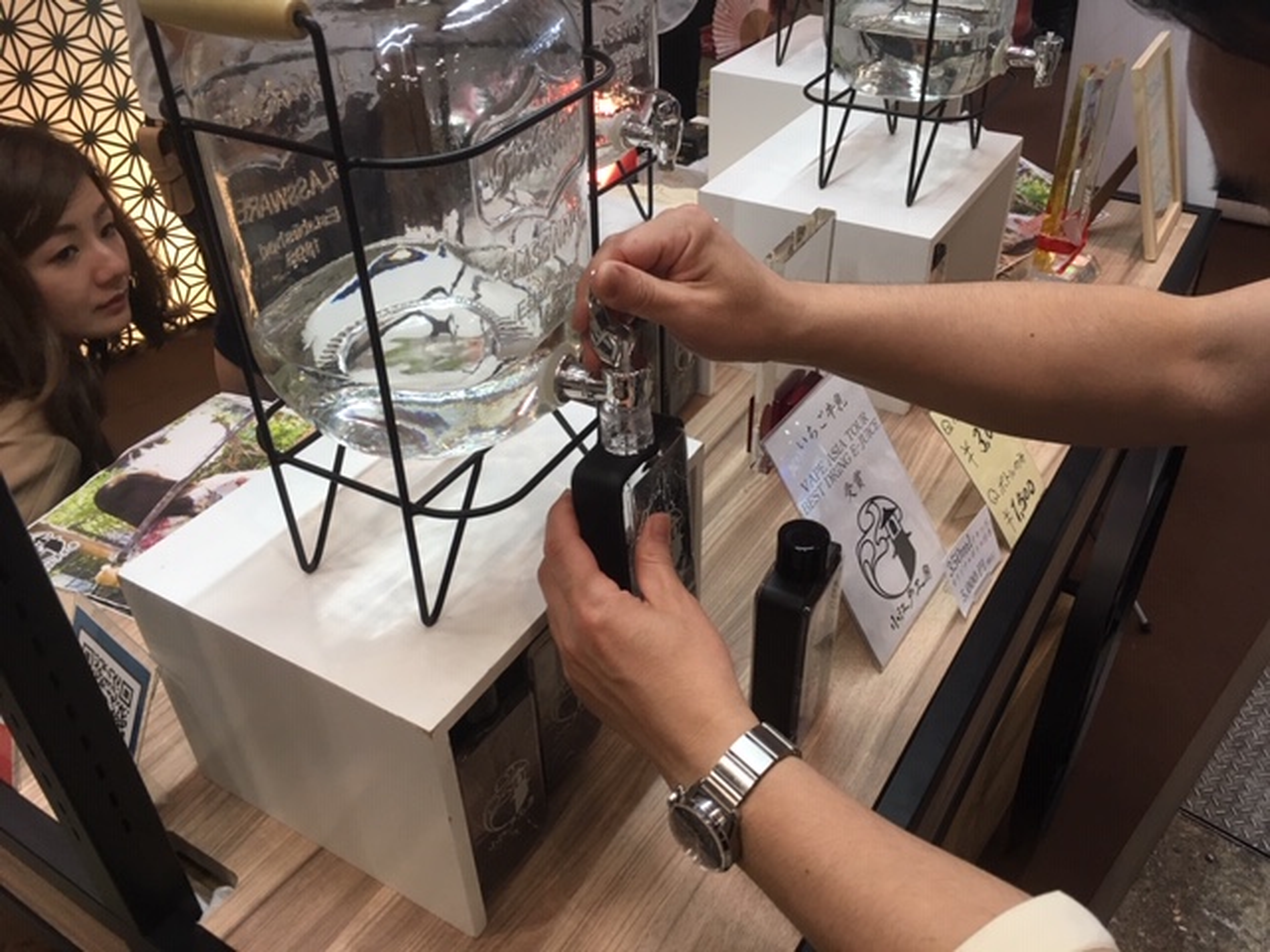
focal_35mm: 29
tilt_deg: -37.3
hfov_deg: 61.7
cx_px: 635
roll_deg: +1.0
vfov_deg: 48.2
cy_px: 476
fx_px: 1064
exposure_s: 1/30
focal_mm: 4.15
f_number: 2.2
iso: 40
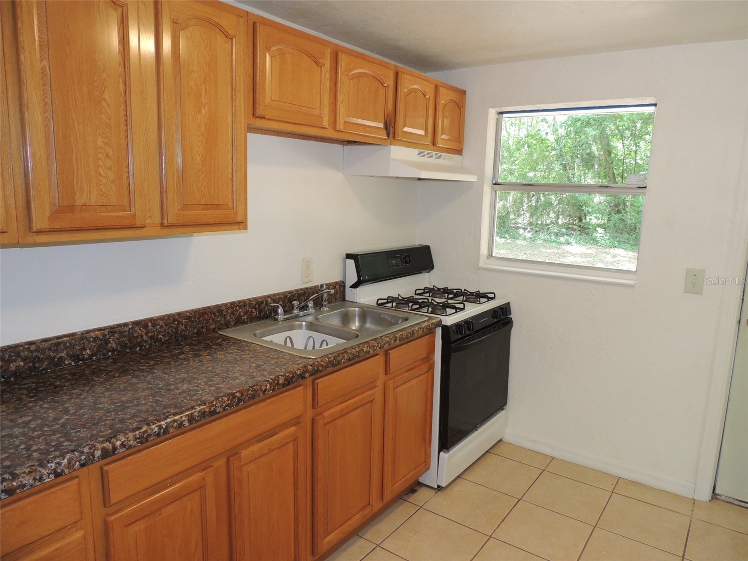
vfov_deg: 56.8
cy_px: 280
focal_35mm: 24
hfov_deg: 71.6
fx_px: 519
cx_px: 374
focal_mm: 4.3
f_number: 3
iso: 250
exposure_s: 1/40
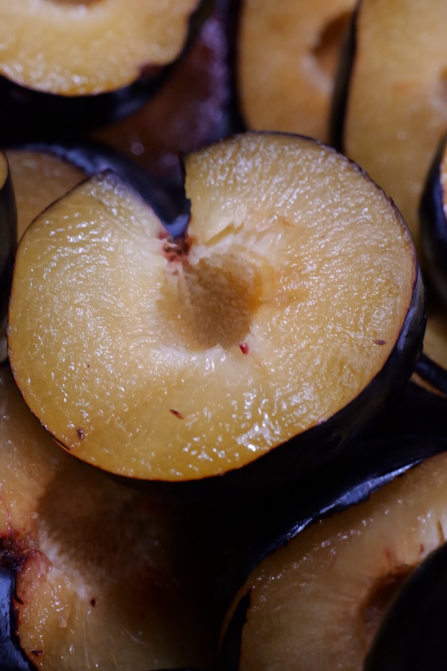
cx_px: 224
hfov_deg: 18.7
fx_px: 1360
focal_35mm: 73
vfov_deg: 27.7
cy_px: 336
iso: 10000
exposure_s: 1/10
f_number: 10
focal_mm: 73
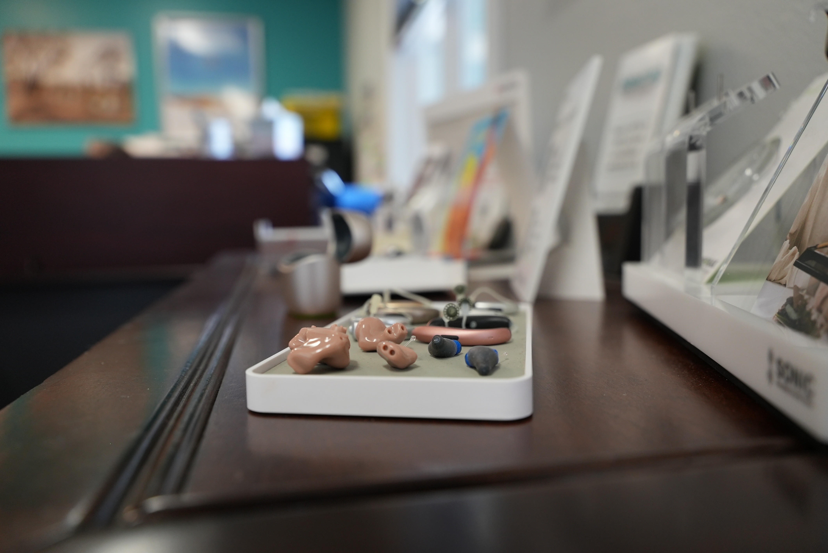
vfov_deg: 46.5
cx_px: 414
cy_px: 276
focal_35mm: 28
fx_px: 644
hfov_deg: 65.4
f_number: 4
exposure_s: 1/160
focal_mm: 28
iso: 1600
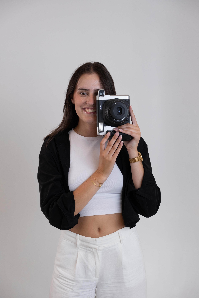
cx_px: 100
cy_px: 149
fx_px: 406
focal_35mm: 49
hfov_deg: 27.5
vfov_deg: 40.3
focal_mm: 32.9
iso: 320
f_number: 3.6
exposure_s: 1/160
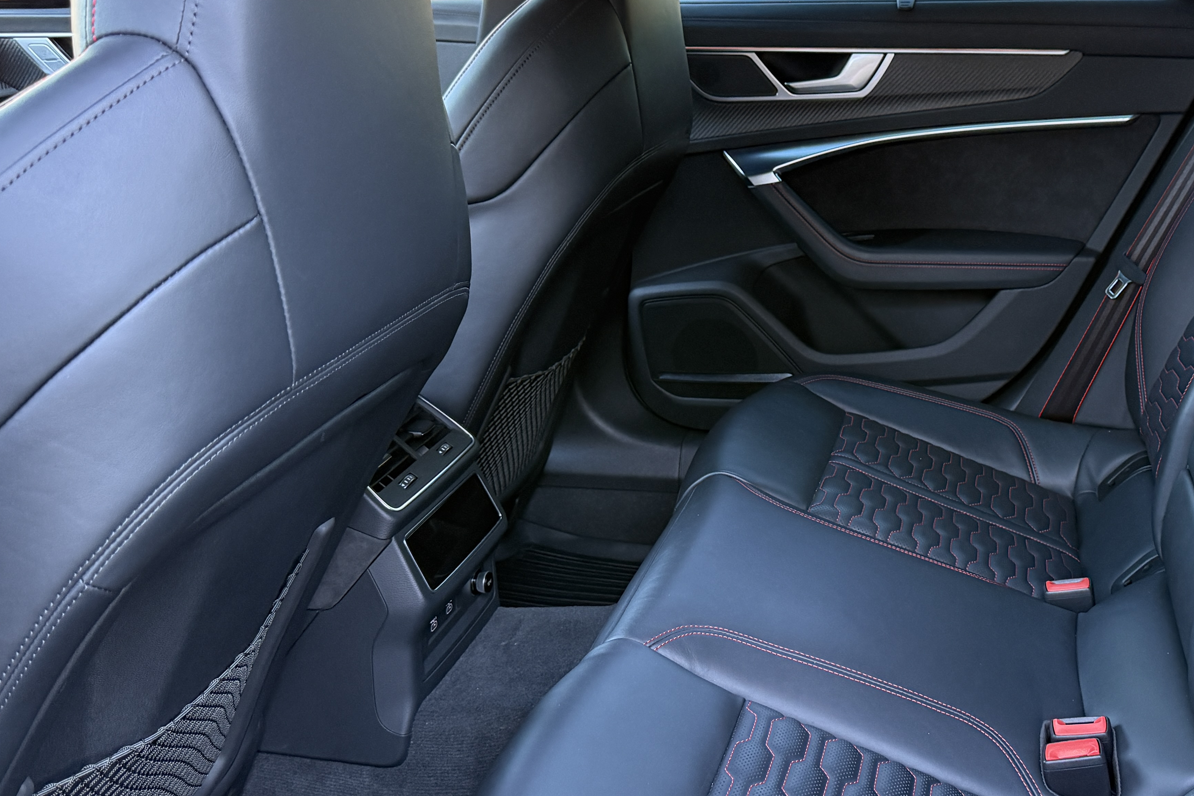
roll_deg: -0.8
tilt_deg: -17.5
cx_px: 822
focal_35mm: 41
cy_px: 418
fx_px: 1360
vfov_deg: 32.6
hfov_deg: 46.5
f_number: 1.78
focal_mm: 6.76
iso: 320
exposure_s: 1/60
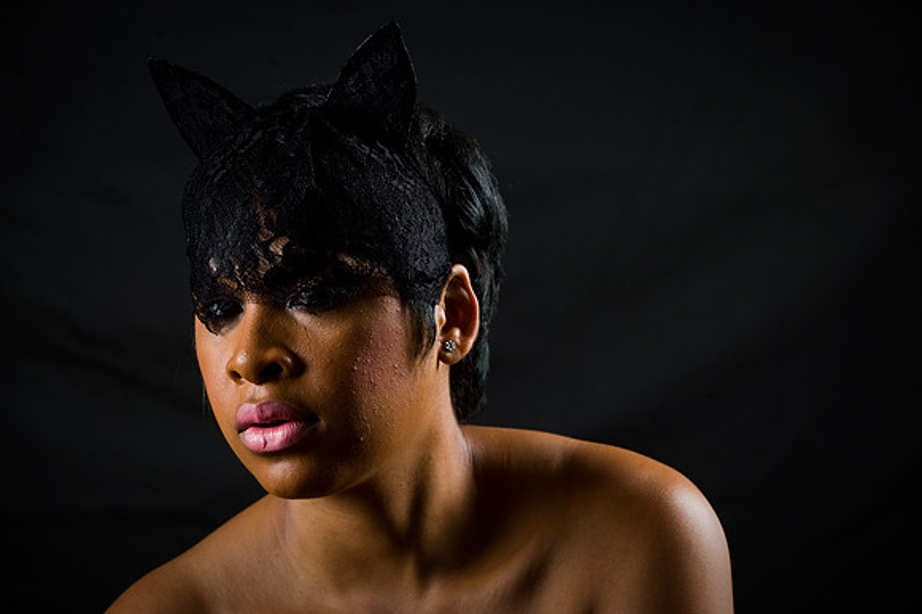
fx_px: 3967
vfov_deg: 8.8
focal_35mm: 155
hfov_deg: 13.3
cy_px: 307
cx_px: 461
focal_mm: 155
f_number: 5.6
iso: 200
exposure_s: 1/125
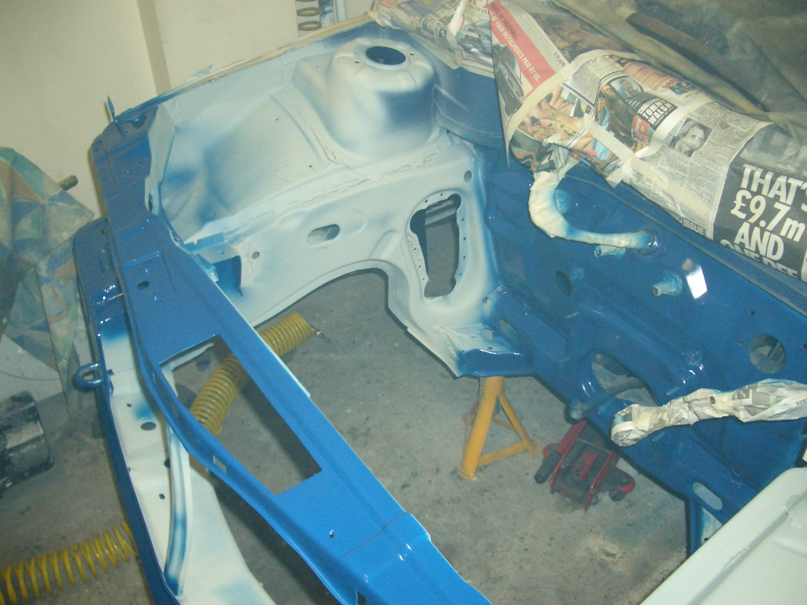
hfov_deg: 52.6
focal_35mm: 35
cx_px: 404
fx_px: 816
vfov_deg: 40.7
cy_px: 302
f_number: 2.6
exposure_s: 1/60
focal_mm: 5.8
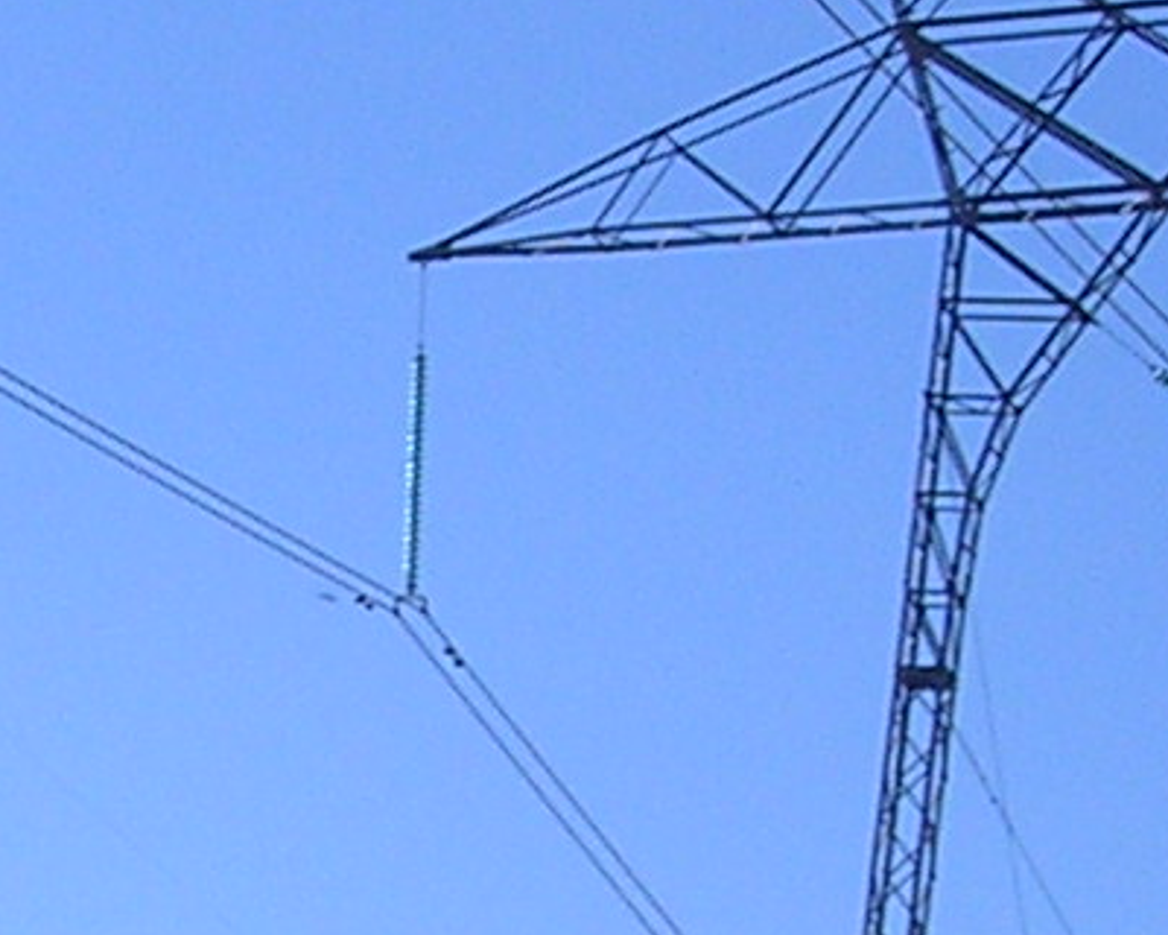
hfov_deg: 10.1
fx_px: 6568
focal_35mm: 190
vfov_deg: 8.1
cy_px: 684
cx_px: 91
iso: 50
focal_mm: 5.8
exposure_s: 1/423
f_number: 5.6
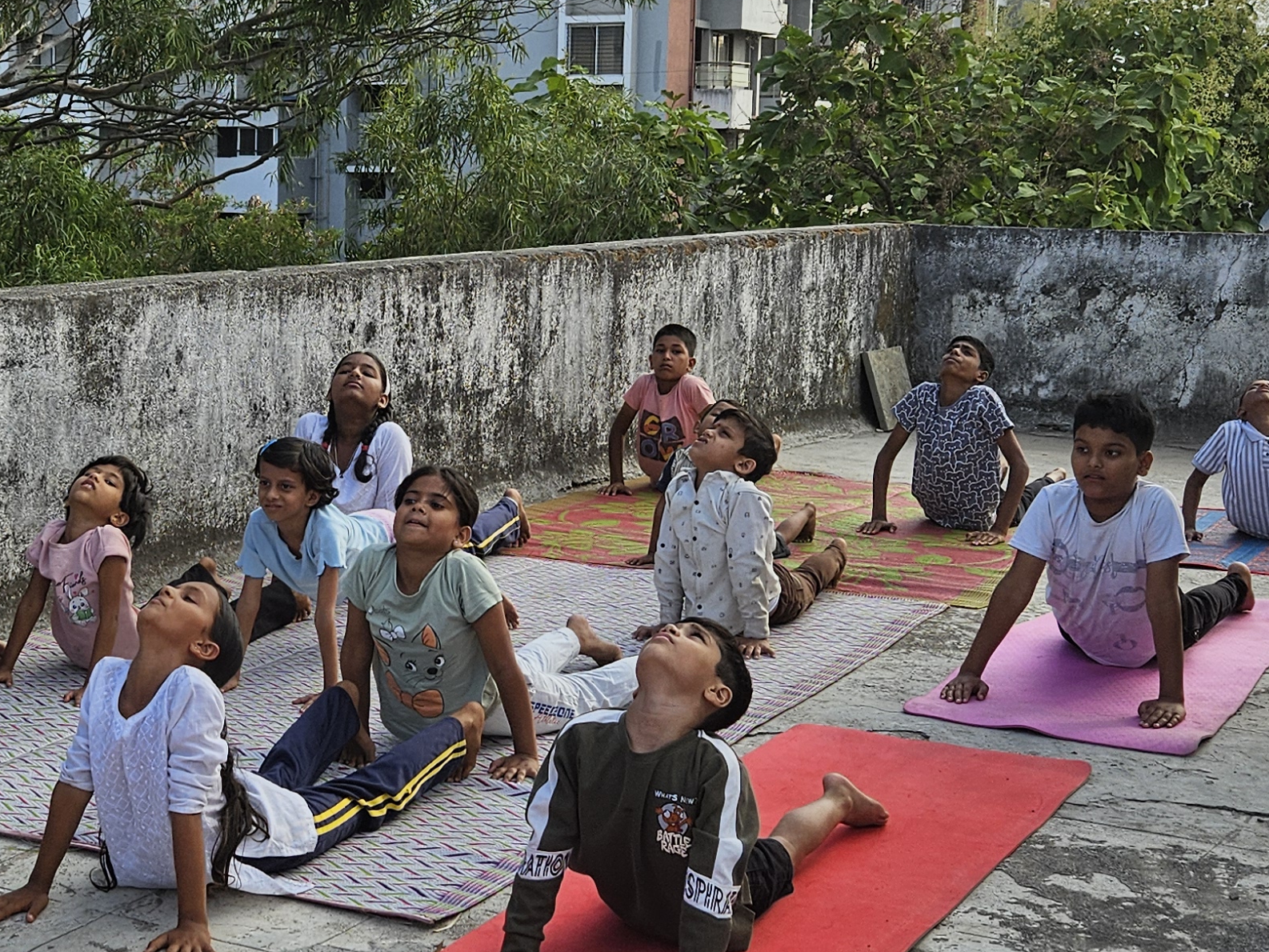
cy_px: 394
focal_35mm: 58
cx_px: 340
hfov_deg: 32.7
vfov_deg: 25.2
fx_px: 2127
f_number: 1.8
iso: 25
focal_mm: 5.4
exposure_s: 1/767
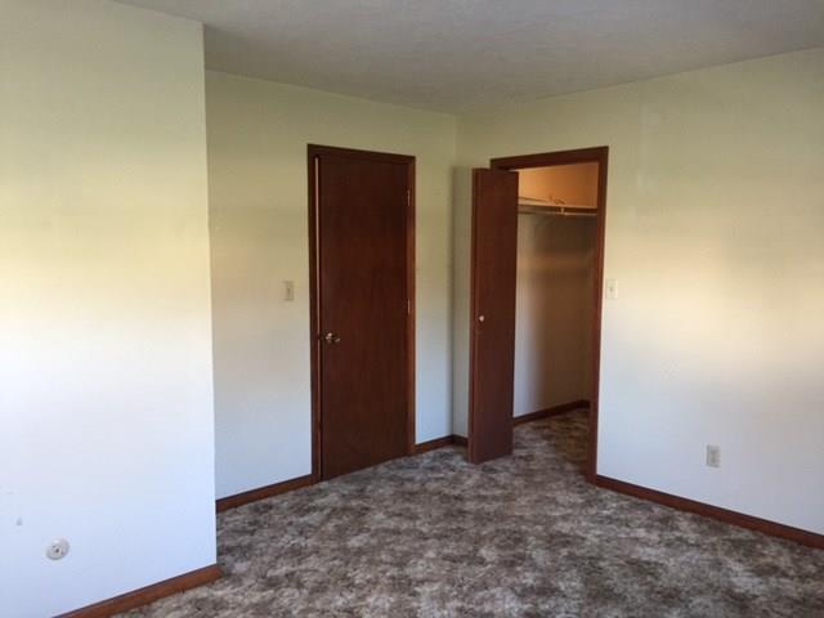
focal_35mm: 29
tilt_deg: -5.5
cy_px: 309
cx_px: 412
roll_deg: -0.9
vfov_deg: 48.2
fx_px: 690
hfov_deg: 61.7
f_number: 2.2
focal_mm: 4.15
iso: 160
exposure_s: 1/30
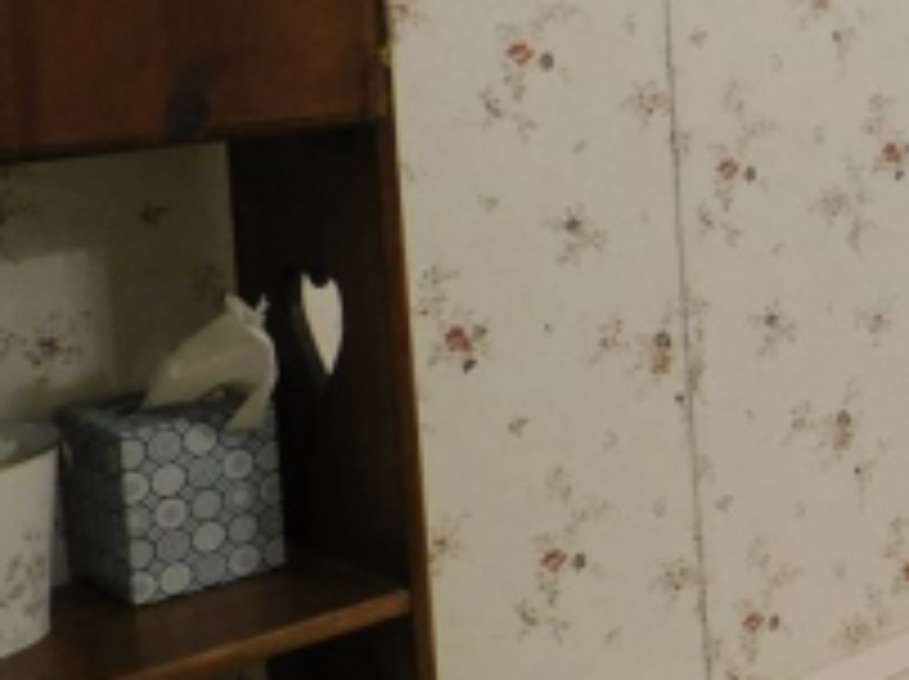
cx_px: 1280
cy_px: 122
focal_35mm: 76
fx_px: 1993
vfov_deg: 19.1
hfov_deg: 22.2
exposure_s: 1/30
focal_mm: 4
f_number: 3
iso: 200
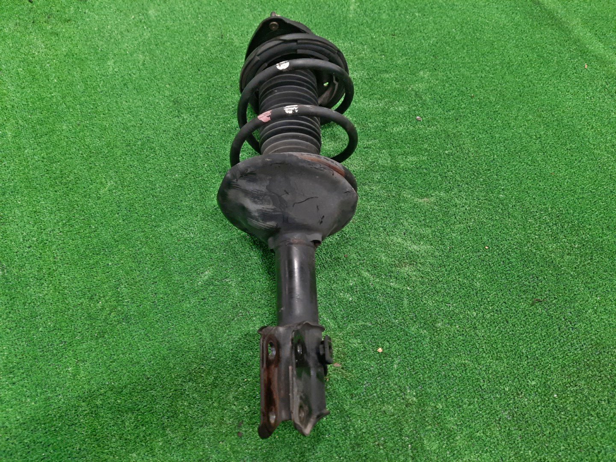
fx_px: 445
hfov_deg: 69.4
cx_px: 308
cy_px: 231
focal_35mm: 25
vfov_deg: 54.9
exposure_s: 1/33
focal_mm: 4.6
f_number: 2
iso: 397
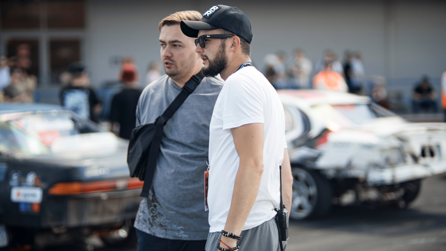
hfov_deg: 23.9
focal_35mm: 89
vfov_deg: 13.6
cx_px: 223
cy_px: 106
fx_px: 1053
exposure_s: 1/250
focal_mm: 85
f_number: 1.8
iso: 100
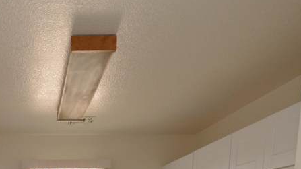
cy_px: 280
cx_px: 34
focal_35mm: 45
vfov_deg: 20.8
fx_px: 359
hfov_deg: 42.1
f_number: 5
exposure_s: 1/100
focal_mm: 10
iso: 400
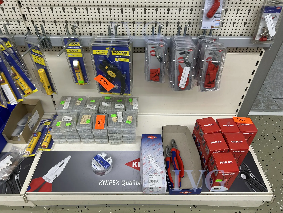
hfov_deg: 67.3
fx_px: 213
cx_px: 142
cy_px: 106
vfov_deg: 53.1
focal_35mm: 26
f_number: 1.5
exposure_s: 1/50
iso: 80
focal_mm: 5.7
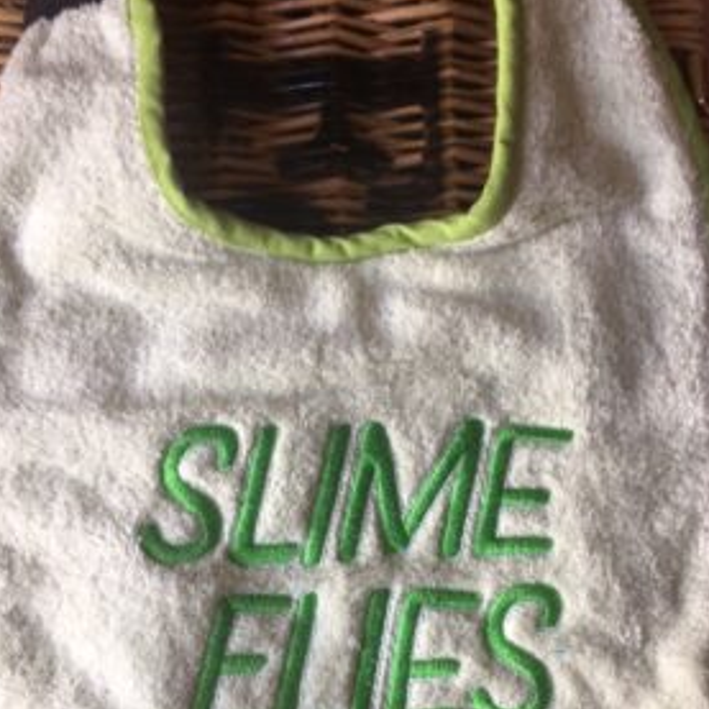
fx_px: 857
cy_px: 450
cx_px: 366
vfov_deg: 44.5
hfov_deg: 44.9
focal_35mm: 37
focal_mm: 4.15
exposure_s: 1/50
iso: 32
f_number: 2.2
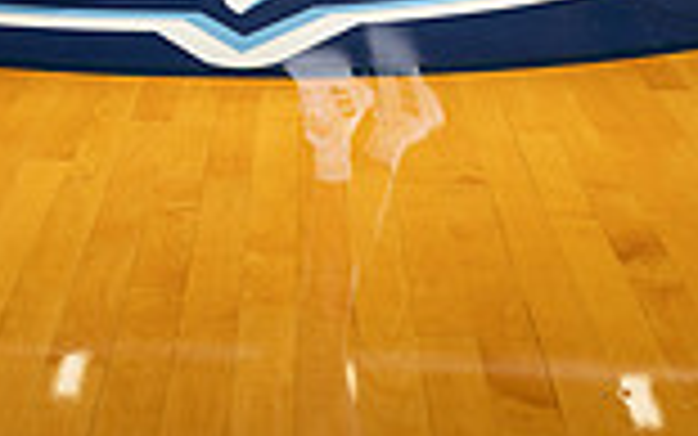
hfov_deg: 26.7
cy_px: -521
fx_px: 1465
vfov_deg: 13.6
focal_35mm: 77
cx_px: 266
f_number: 6.3
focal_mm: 26
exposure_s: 1/250
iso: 250
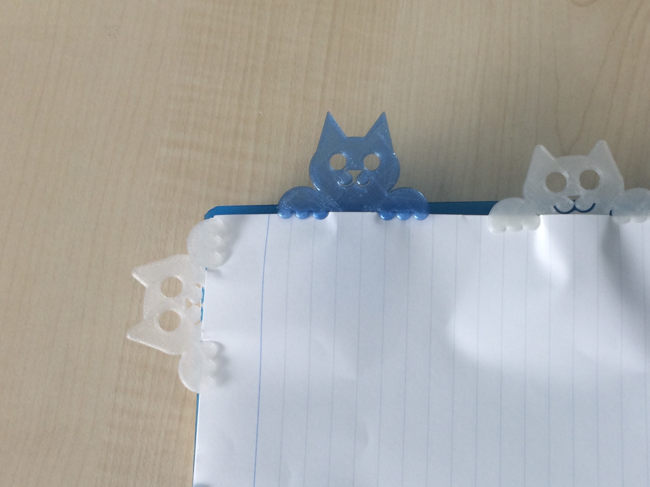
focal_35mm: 50
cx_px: 476
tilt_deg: -79.4
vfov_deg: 28.5
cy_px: 386
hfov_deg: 37.4
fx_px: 939
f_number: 2.2
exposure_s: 1/113
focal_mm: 4.15
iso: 32
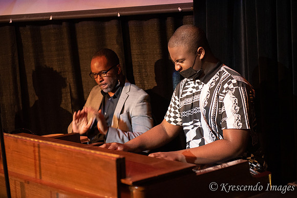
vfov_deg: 16.9
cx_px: 155
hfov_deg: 25.0
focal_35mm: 81
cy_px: 103
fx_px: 669
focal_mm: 70
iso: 3200
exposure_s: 1/200
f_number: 2.8
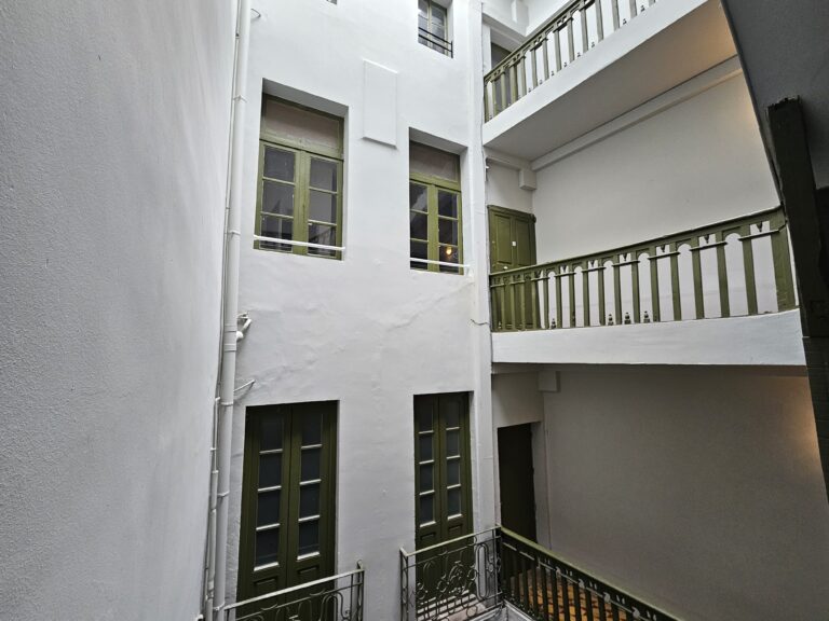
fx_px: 311
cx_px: 414
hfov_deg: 106.2
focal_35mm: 13
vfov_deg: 89.9
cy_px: 310
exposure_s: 1/50
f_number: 2.2
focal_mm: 2.2
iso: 80
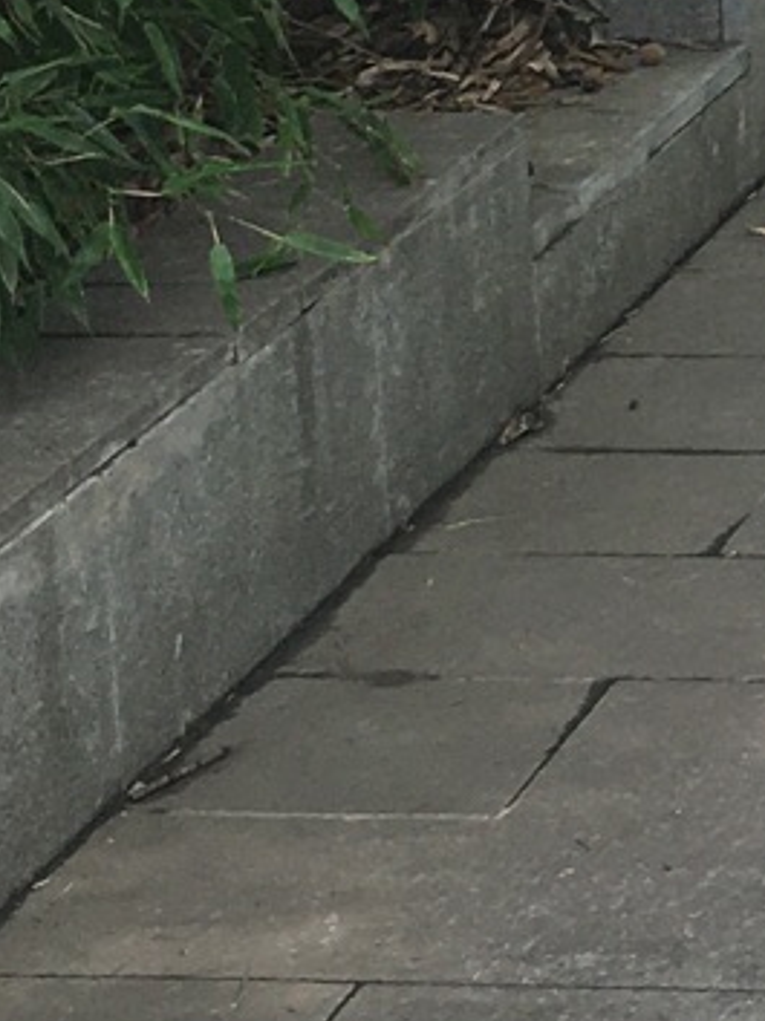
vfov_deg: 11.9
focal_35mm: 164
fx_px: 4838
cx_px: 1726
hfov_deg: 8.4
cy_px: 26
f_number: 2.2
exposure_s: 1/182
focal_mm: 4.15
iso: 25
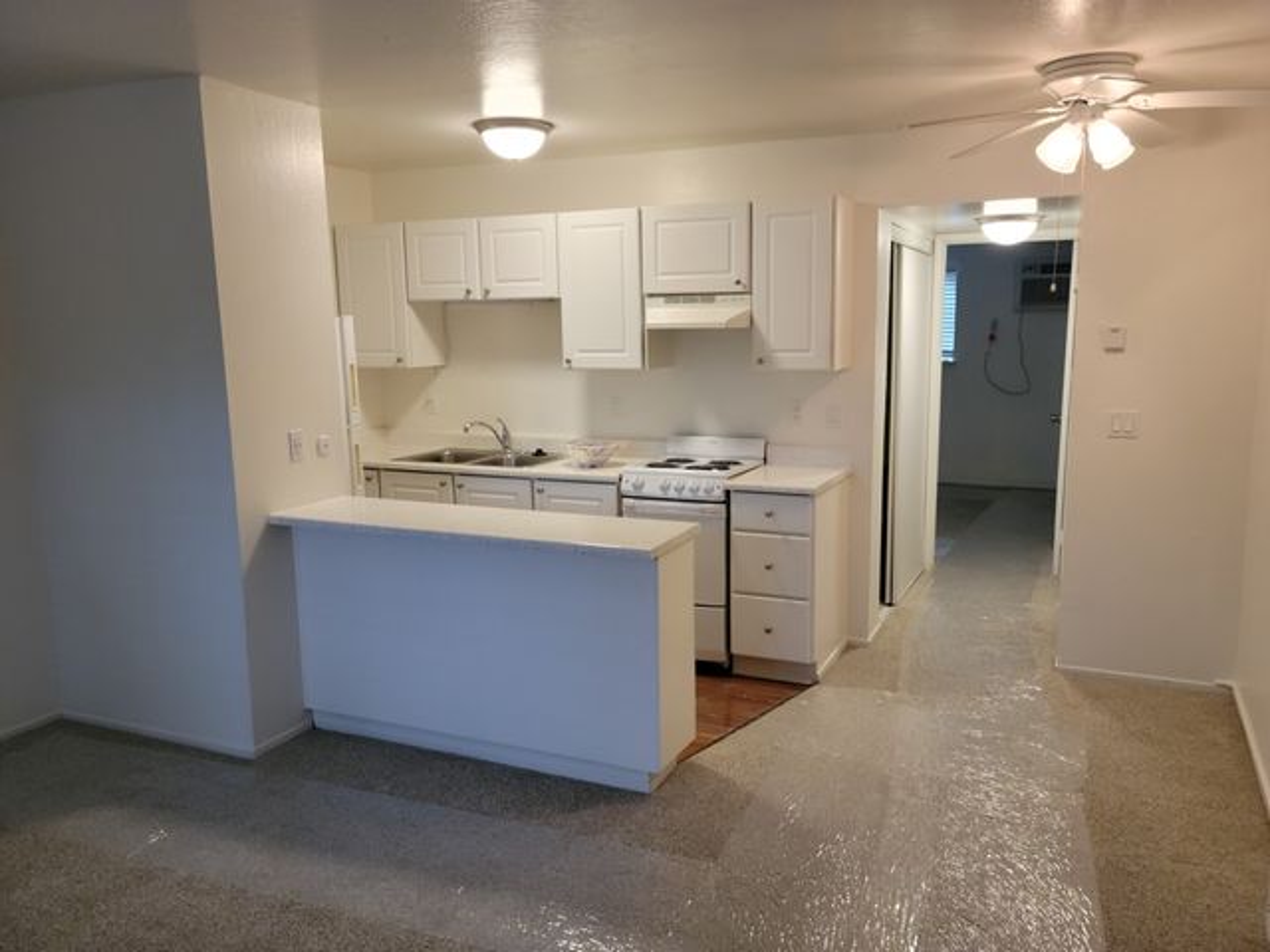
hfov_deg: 63.4
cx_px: 635
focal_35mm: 28
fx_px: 1027
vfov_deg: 49.7
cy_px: 476
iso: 160
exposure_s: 1/60
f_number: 2
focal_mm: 5.9
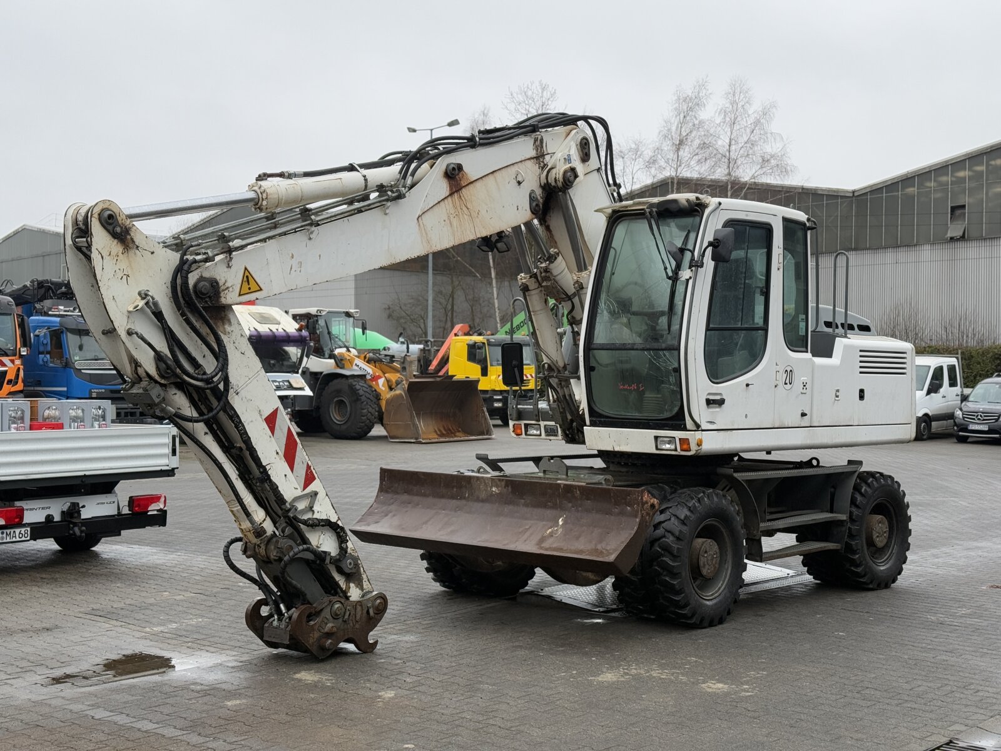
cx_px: 500
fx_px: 1388
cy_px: 376
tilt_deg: +0.9
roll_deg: -1.0
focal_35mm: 48
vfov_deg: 30.3
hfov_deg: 39.7
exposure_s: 1/625
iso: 64
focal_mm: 6.76
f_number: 1.78
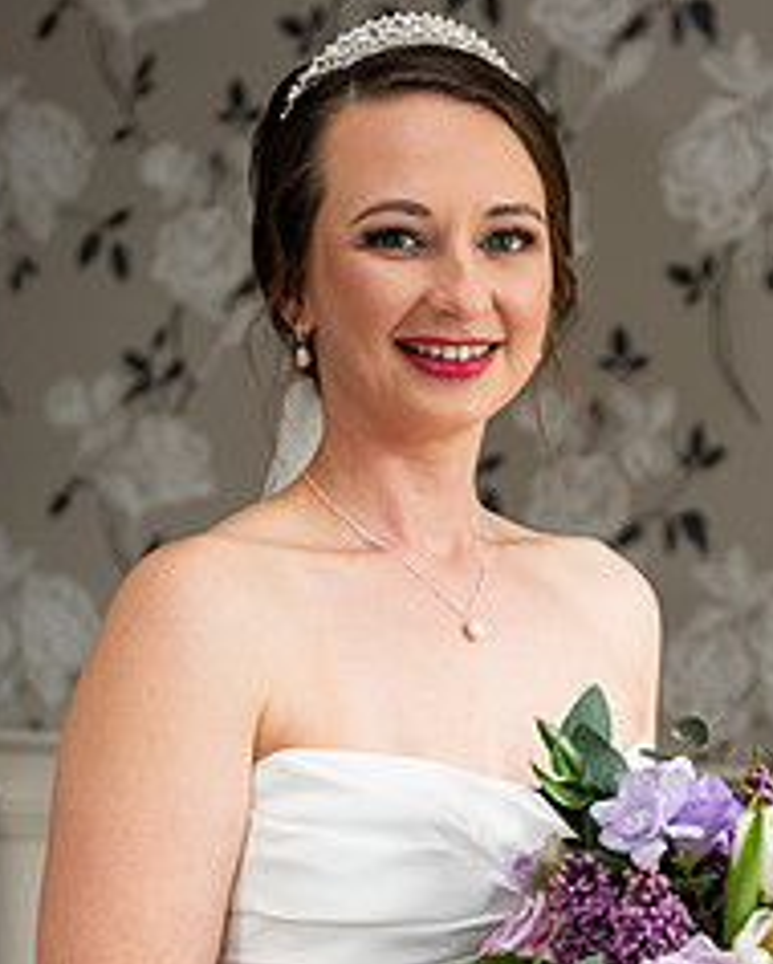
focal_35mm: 98
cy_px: 748
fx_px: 2799
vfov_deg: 19.4
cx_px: 557
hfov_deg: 15.7
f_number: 3.5
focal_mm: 55
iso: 640
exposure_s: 1/160
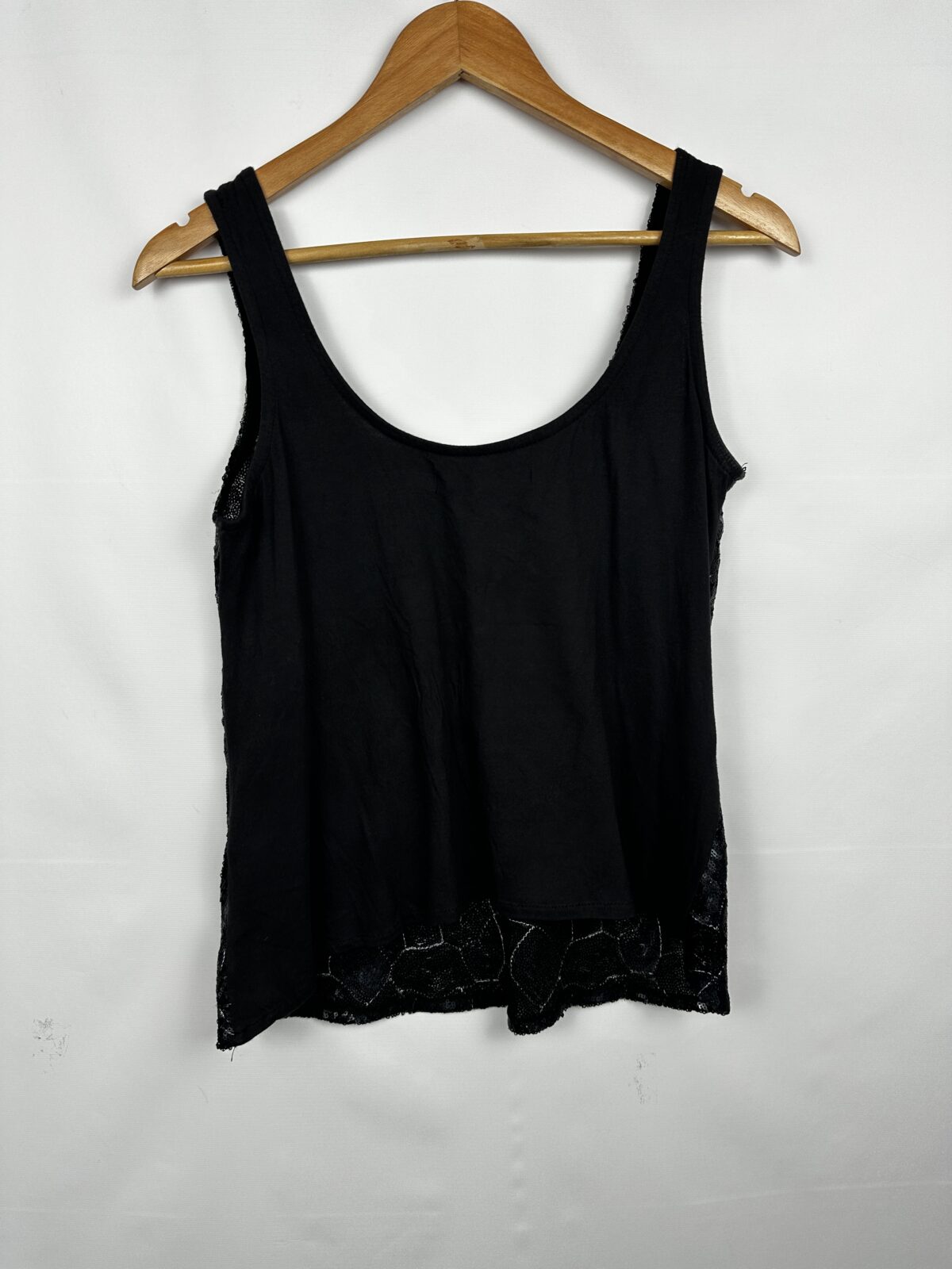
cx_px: 476
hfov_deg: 56.8
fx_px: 880
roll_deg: -1.1
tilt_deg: -9.2
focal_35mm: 24
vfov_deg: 71.6
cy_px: 634
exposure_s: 1/634
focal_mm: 6.86
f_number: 1.78
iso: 80
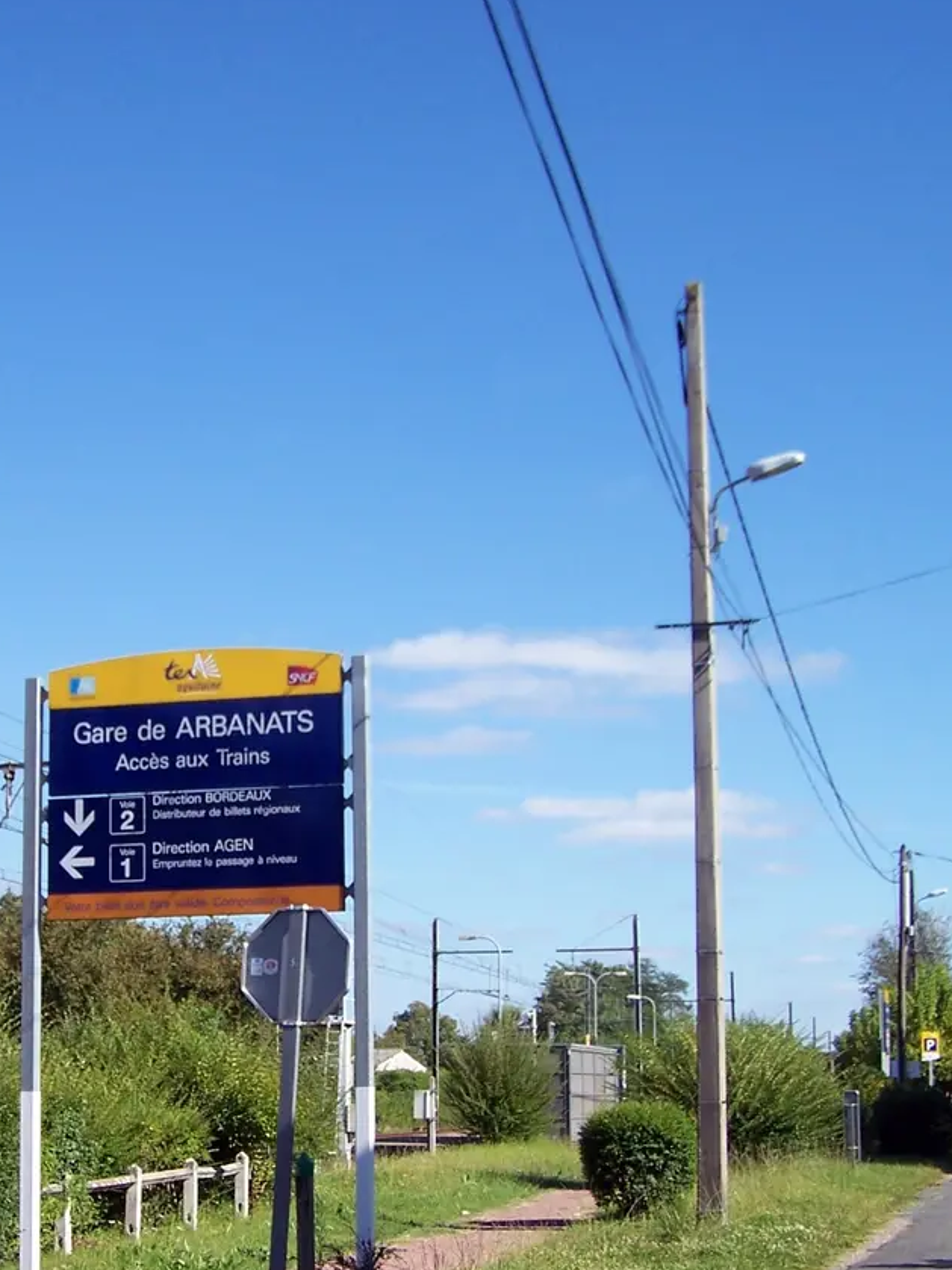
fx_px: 2127
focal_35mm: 58
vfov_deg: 32.9
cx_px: 229
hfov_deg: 24.9
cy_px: 867
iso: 80
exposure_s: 1/1000
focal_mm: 6.3
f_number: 2.8
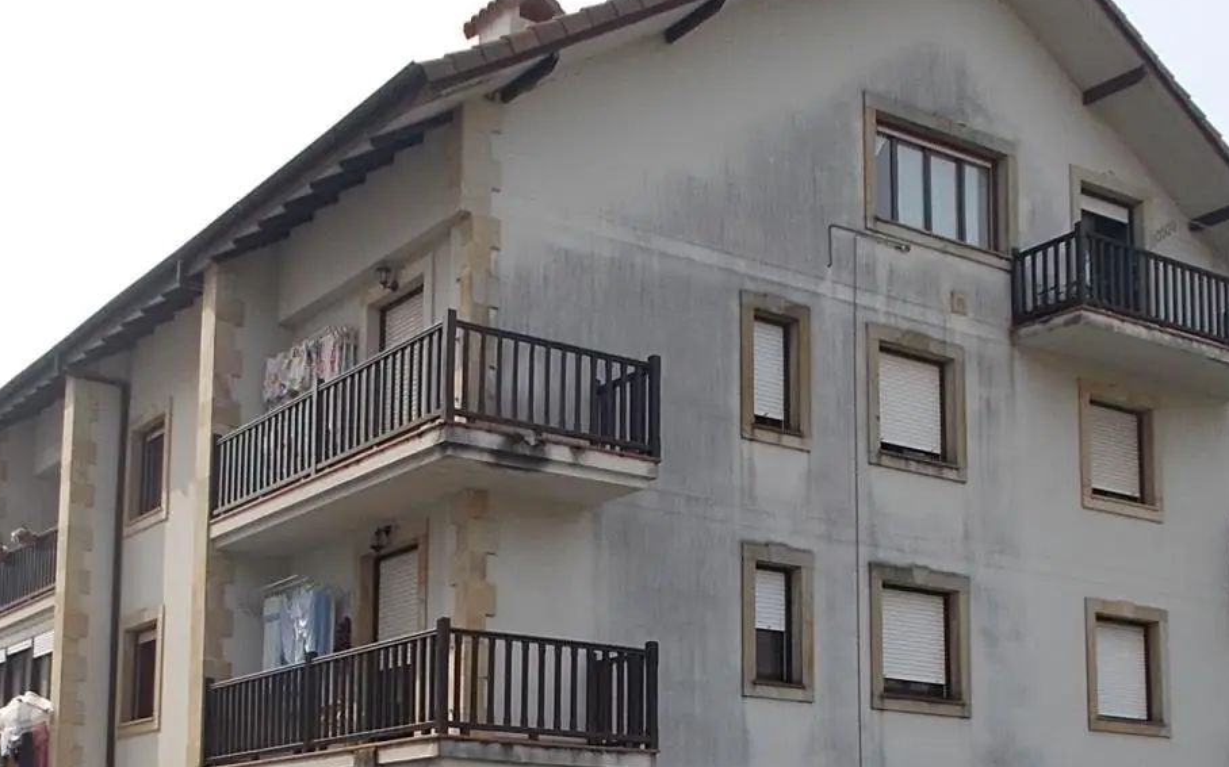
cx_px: 552
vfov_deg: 24.6
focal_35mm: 51
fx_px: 1708
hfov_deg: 39.5
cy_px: 691
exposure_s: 1/125
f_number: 8
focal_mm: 4.6
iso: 80
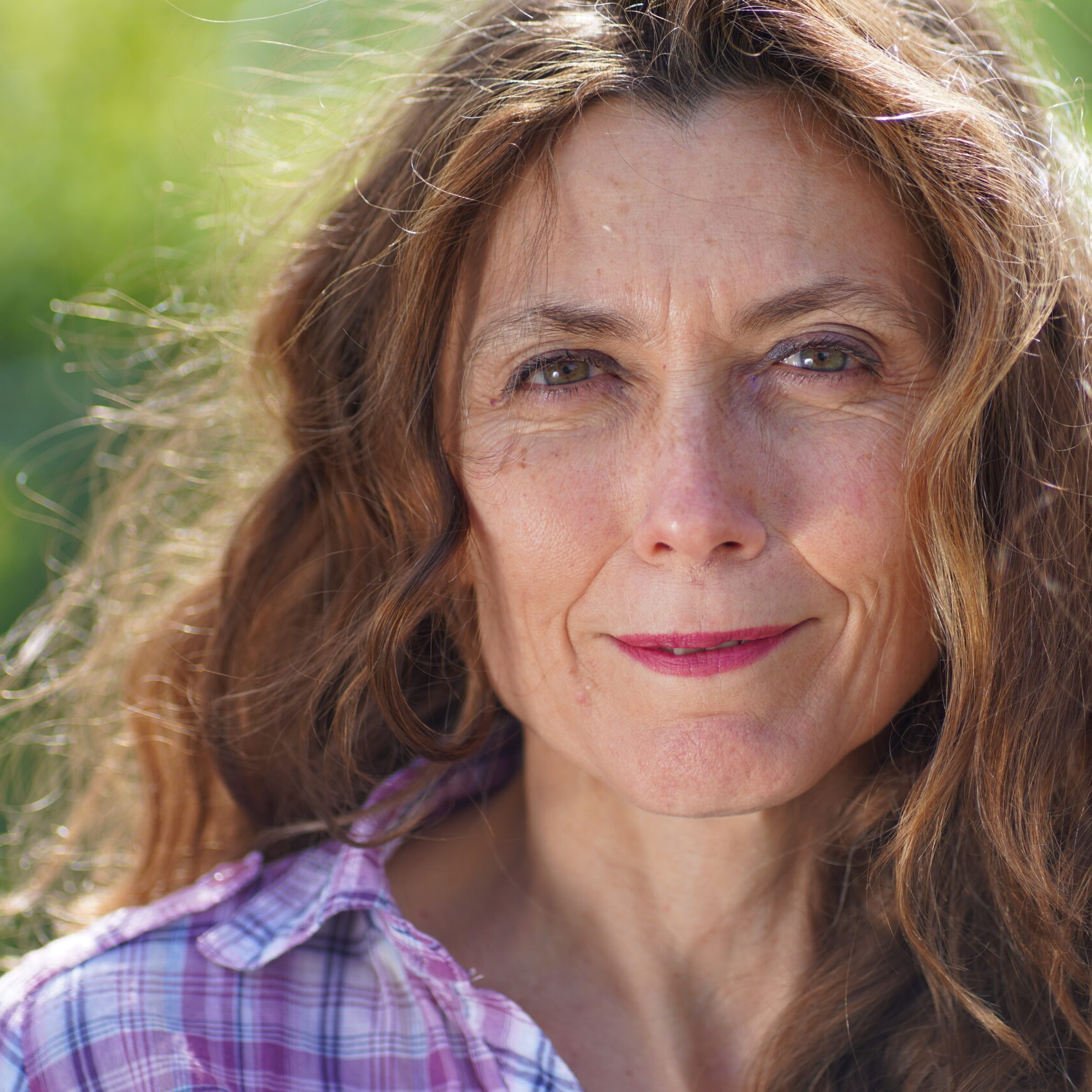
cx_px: 729
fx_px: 5818
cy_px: 545
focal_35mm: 163
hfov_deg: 10.7
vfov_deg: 10.7
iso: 100
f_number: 2
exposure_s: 1/1000
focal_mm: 85
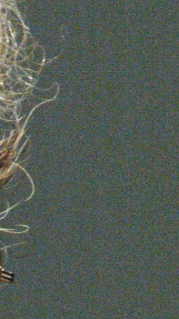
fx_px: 13228
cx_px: -290
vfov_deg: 1.4
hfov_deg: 0.8
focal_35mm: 1565
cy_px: 399
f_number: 5.6
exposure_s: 1/30
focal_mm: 200
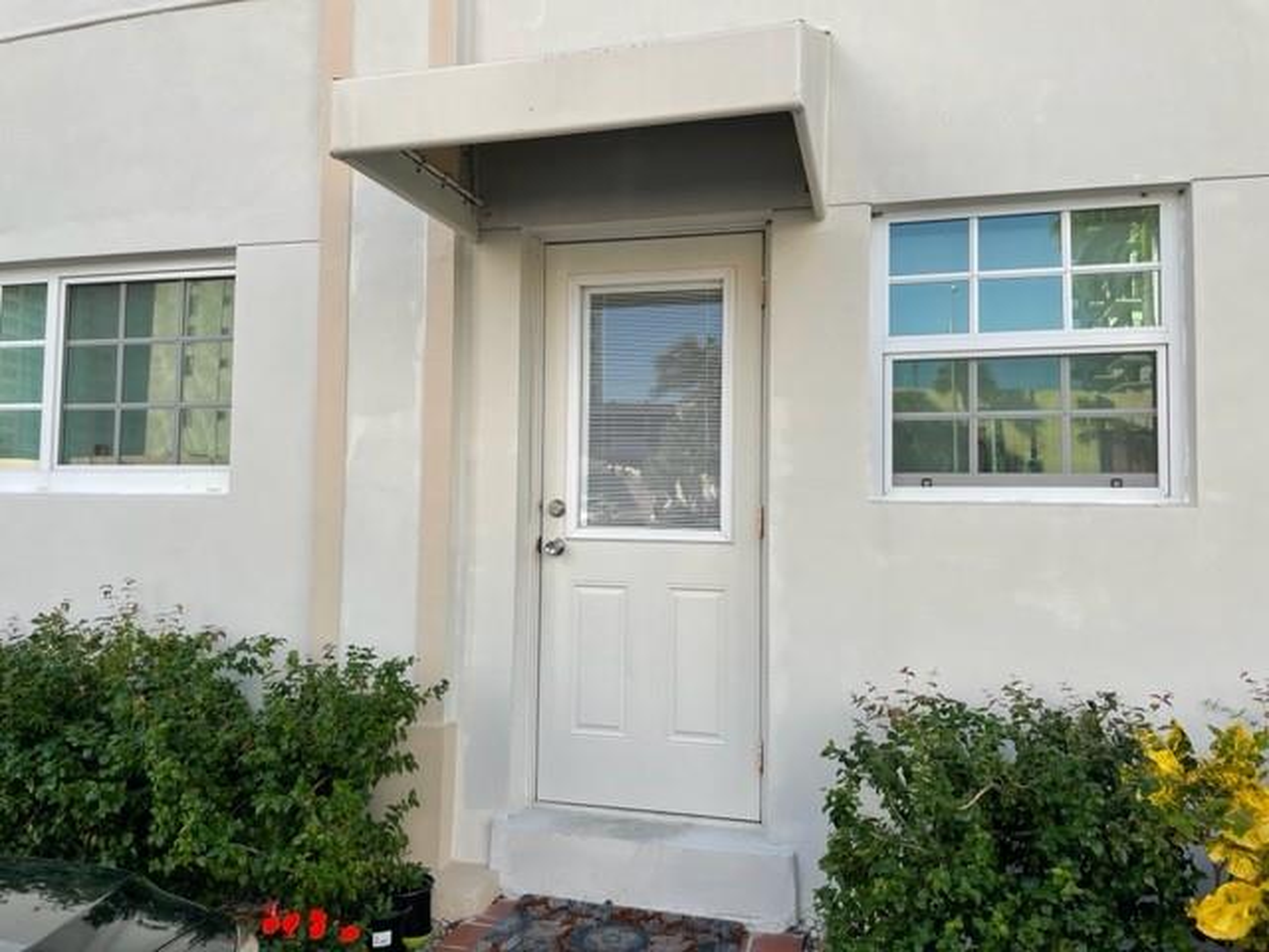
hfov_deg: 67.3
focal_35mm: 26
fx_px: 953
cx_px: 634
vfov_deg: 53.1
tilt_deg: +0.8
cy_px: 476
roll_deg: -0.9
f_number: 1.6
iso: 32
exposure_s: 1/1233
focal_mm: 4.2
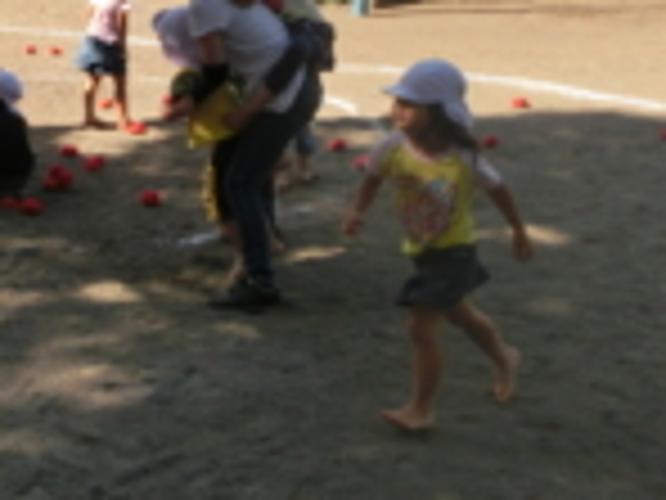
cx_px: -54
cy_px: 63
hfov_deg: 27.5
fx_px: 1251
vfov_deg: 22.1
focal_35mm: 65
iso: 80
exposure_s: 1/800
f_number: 3
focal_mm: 4.24
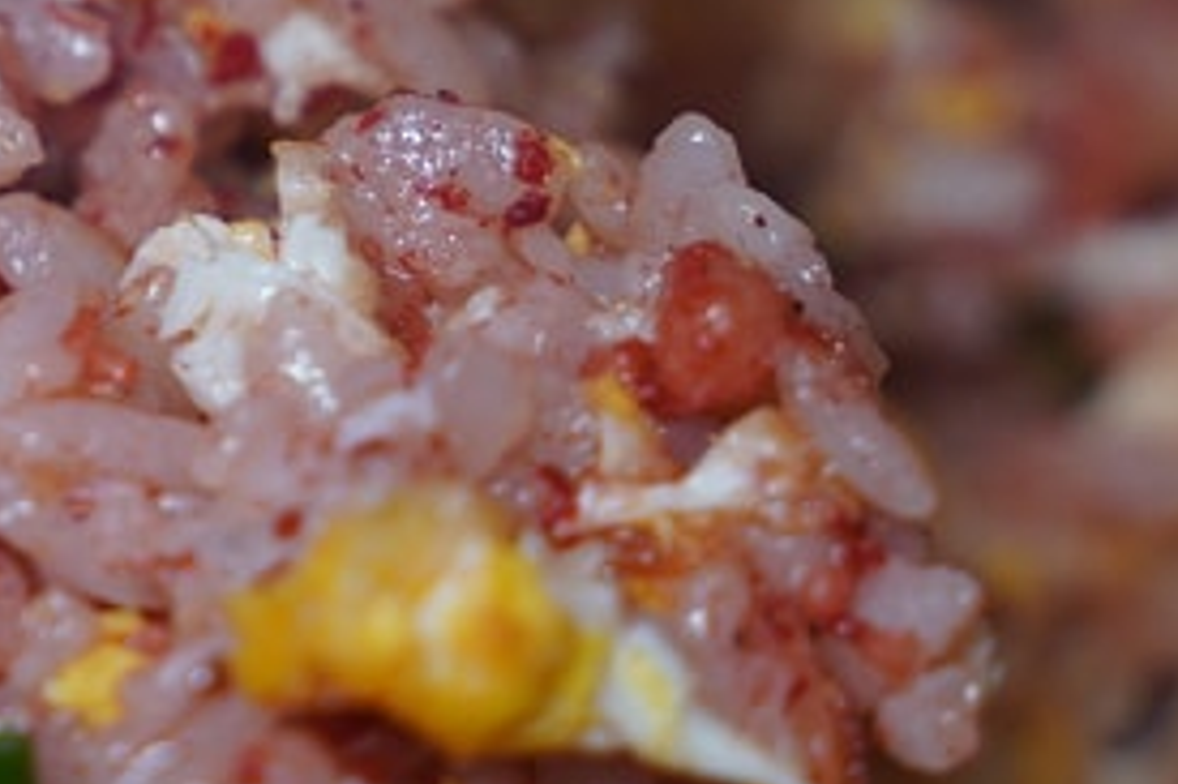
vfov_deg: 4.2
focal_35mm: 327
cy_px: -390
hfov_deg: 6.3
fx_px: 10693
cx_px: -253
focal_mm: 75
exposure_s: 1/80
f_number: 4
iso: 200
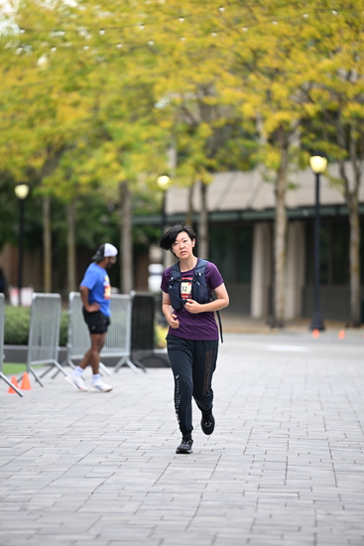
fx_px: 3031
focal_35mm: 200
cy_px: 273
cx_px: 182
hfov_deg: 6.9
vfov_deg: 10.3
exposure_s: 1/1600
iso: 640
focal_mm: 200
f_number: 2.8
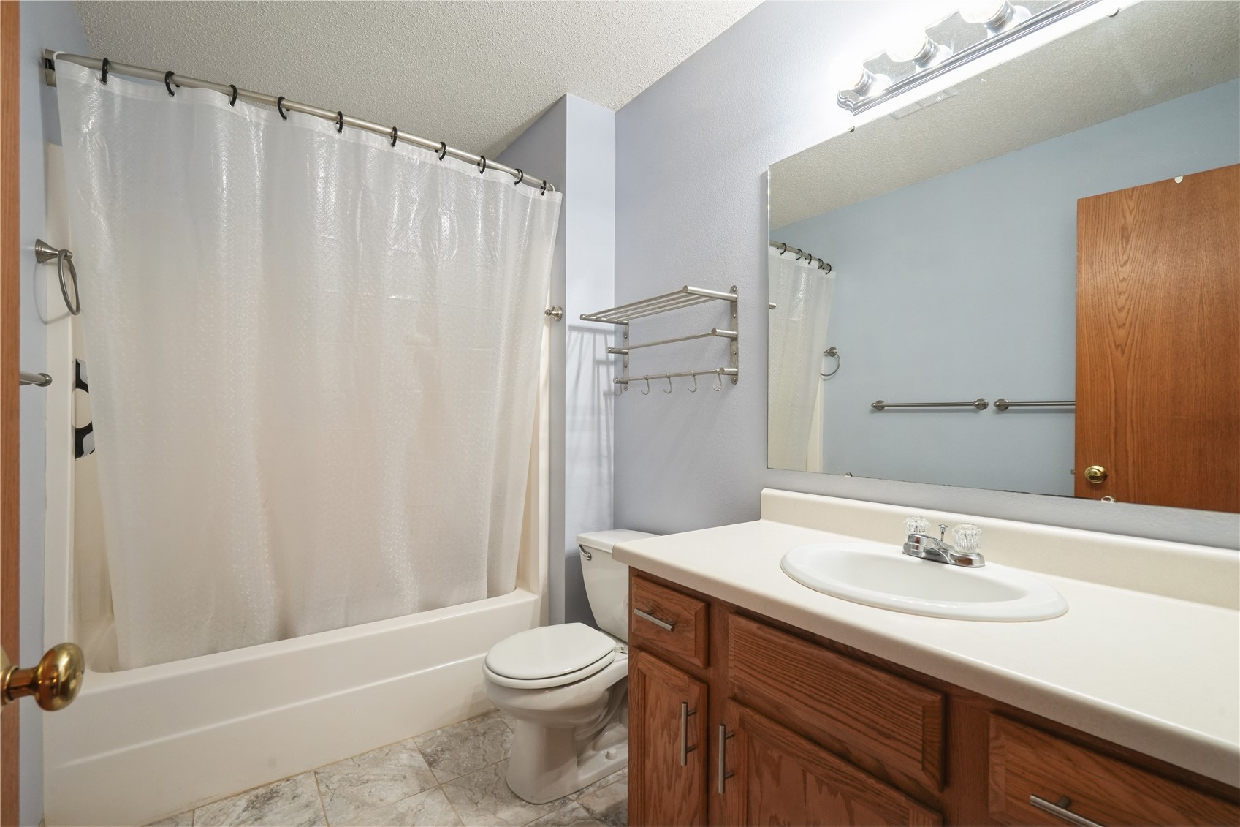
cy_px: 414
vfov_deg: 73.7
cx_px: 620
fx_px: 551
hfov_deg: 96.7
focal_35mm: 16
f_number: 10
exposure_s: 1/8
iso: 400
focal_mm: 16
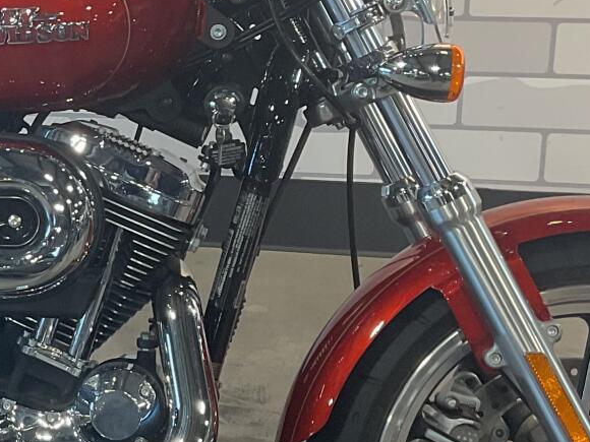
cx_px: -49
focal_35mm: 100
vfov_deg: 14.8
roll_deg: +3.4
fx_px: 1704
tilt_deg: -18.9
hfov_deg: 18.9
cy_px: 170
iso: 40
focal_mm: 3
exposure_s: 1/50
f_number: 1.8
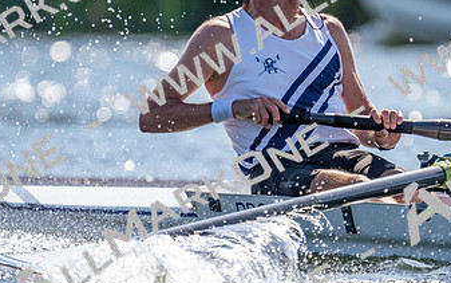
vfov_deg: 1.3
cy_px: 119
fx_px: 12802
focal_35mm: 1041
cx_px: 289
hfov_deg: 2.0
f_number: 6.3
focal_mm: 594
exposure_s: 1/2000
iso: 320
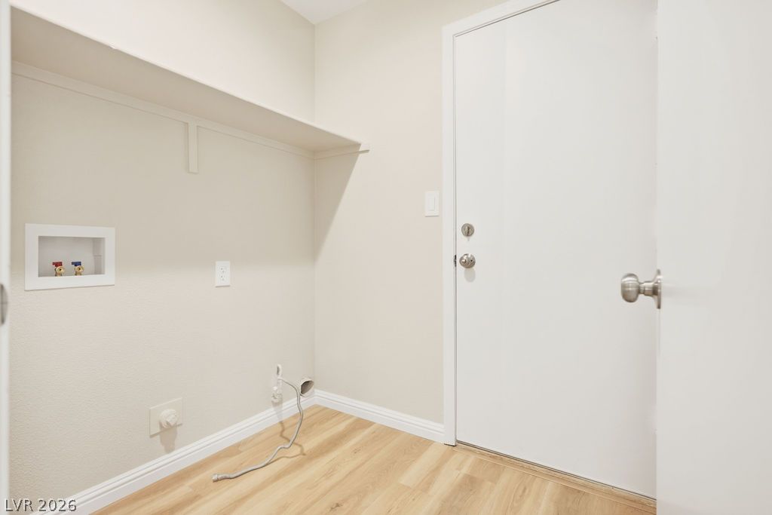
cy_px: 258
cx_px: 386
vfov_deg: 70.5
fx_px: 365
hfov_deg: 93.3
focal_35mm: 17
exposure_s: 1/13
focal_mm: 17
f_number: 4
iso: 800
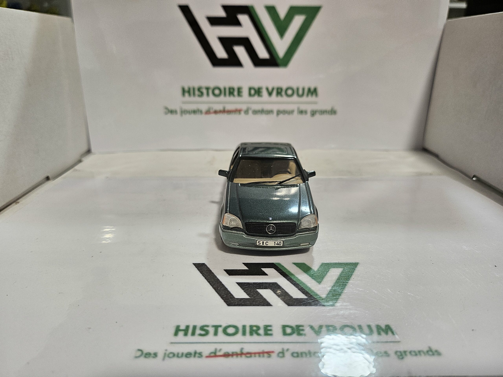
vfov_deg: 56.8
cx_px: 252
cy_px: 188
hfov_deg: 71.6
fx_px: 349
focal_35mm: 24
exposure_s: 1/100
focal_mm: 5
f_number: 1.8
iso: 125
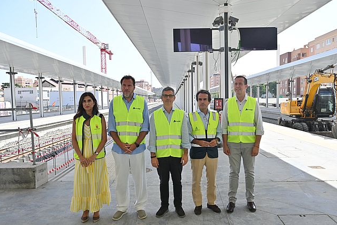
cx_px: 183
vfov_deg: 40.5
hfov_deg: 57.8
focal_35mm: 33
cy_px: 120
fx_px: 305
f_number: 9
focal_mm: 29.5
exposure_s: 1/320
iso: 320
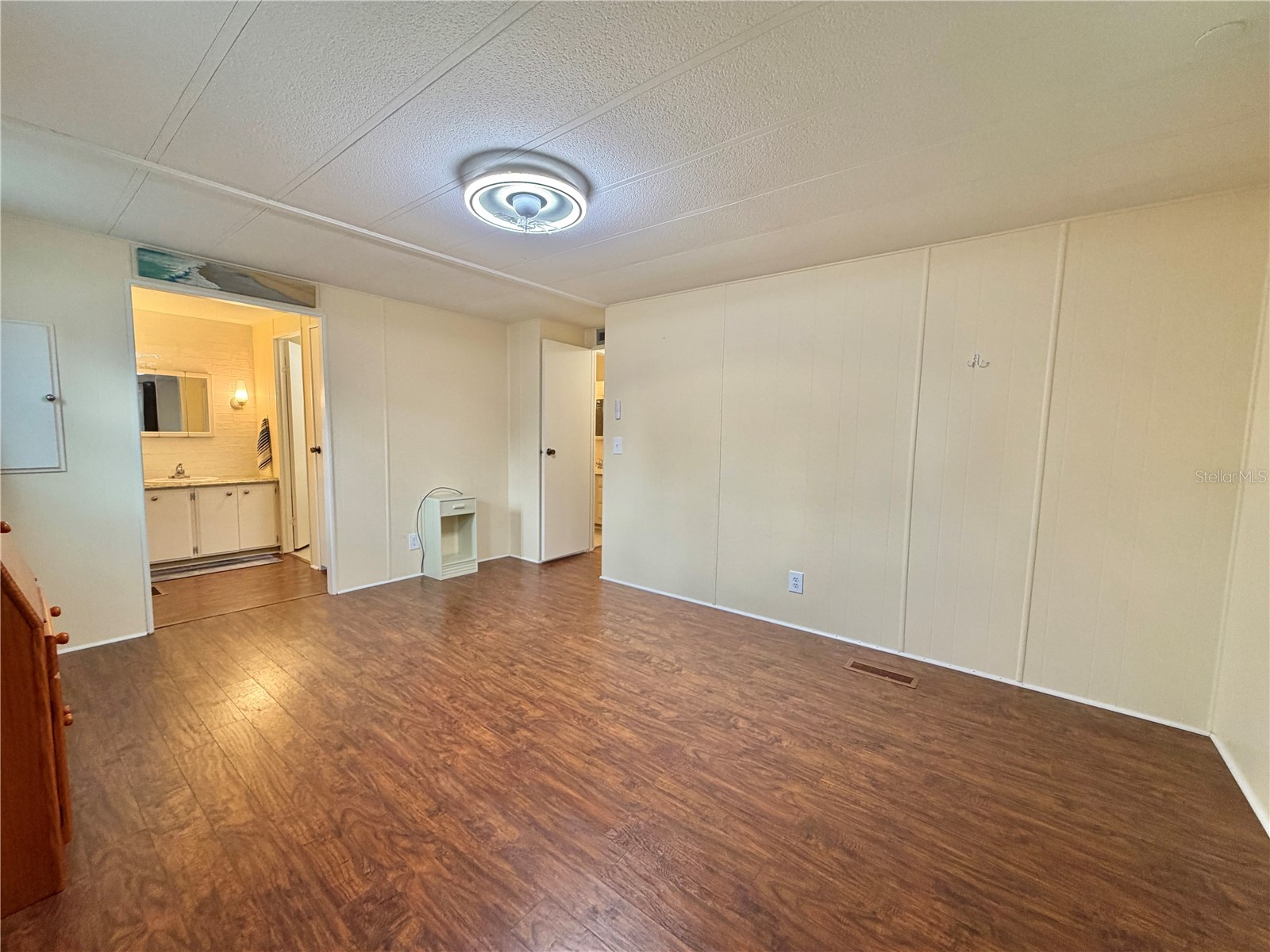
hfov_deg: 102.1
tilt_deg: -4.2
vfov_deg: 85.7
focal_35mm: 14
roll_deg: -0.9
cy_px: 476
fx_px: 514
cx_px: 635
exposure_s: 1/60
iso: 200
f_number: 2.2
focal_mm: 2.22
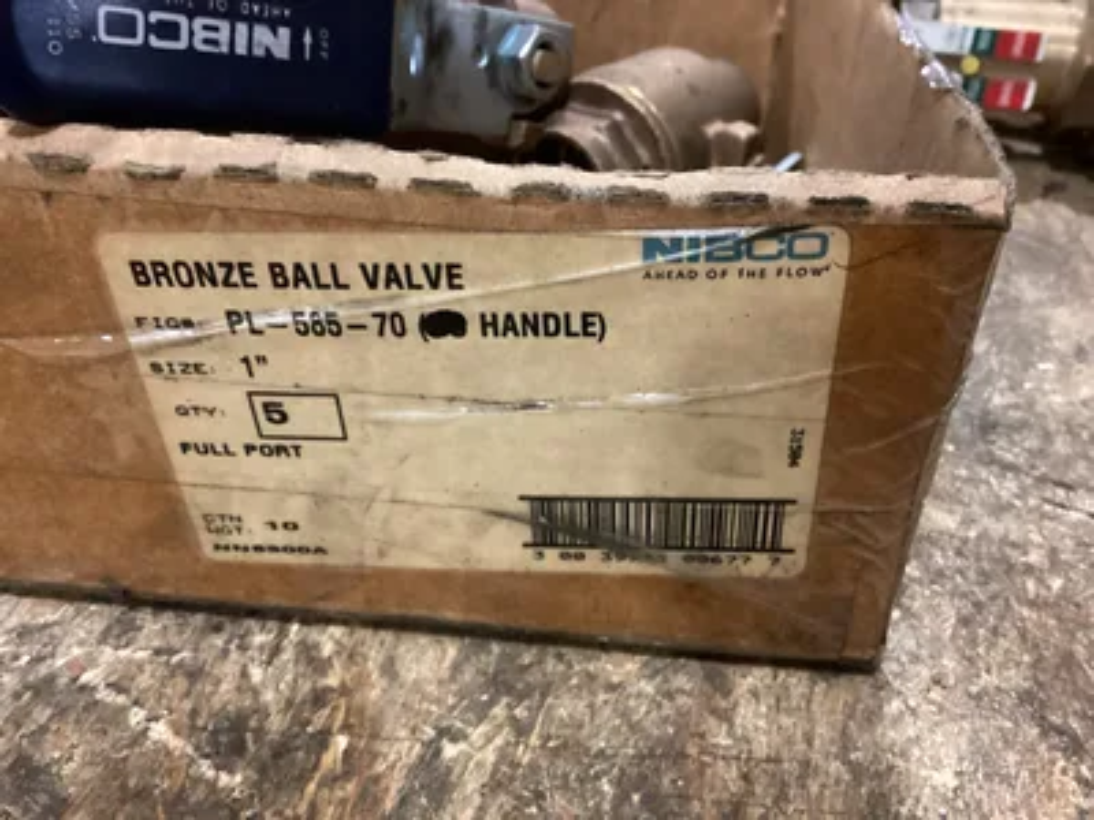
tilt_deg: -37.2
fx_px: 980
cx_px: 547
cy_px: 410
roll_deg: -1.1
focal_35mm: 31
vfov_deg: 45.4
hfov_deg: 58.4
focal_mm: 3.3
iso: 640
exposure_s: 1/24
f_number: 2.4
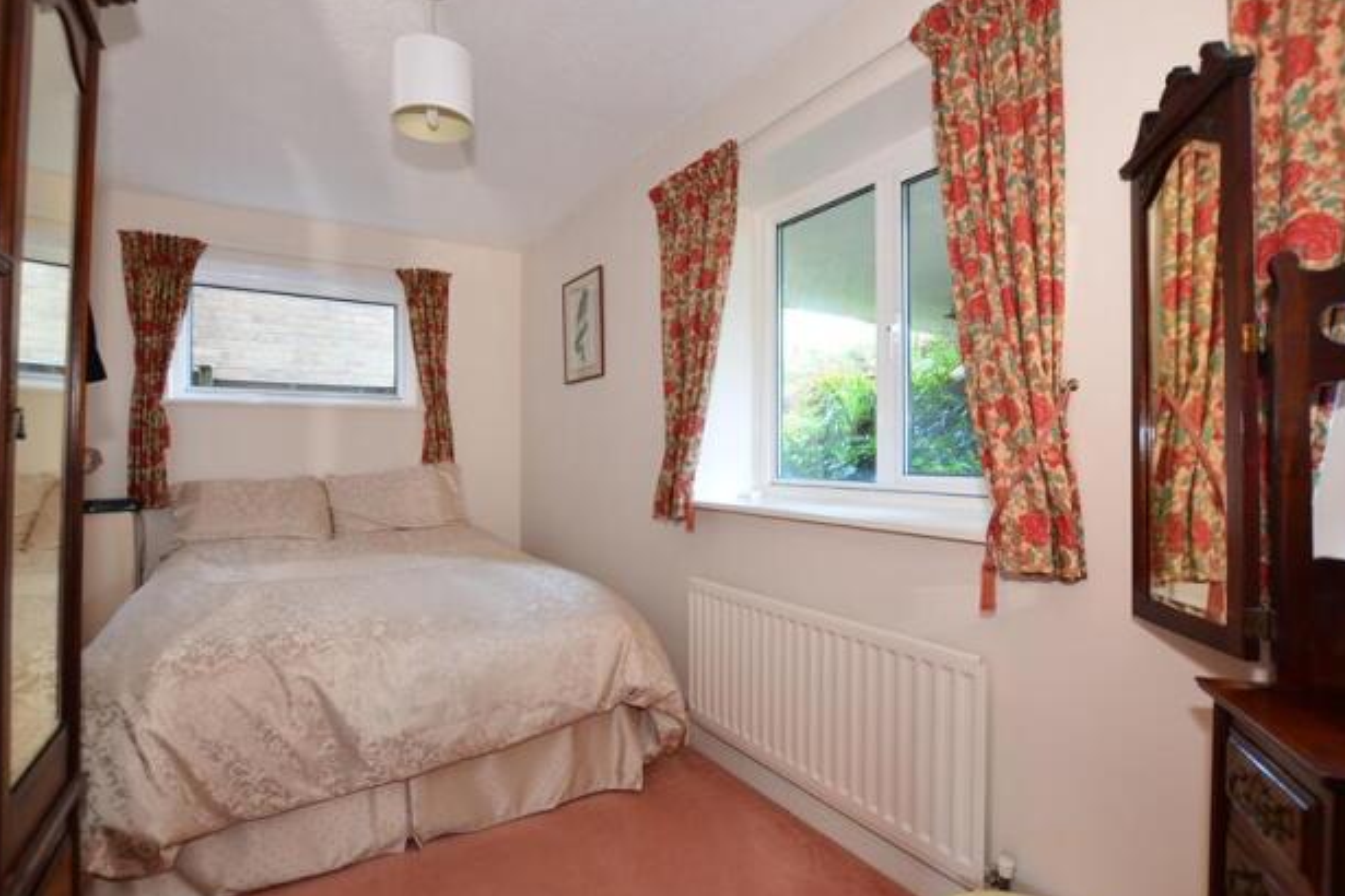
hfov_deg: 96.7
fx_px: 598
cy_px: 451
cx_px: 650
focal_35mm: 16
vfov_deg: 73.7
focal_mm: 10
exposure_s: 1/4
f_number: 5
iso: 200
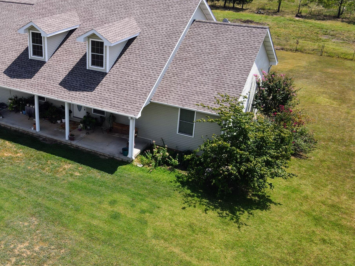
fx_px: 410
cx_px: 87
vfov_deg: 35.9
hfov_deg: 45.1
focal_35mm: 40
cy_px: 119
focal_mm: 4.5
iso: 100
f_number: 2.8
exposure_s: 1/500
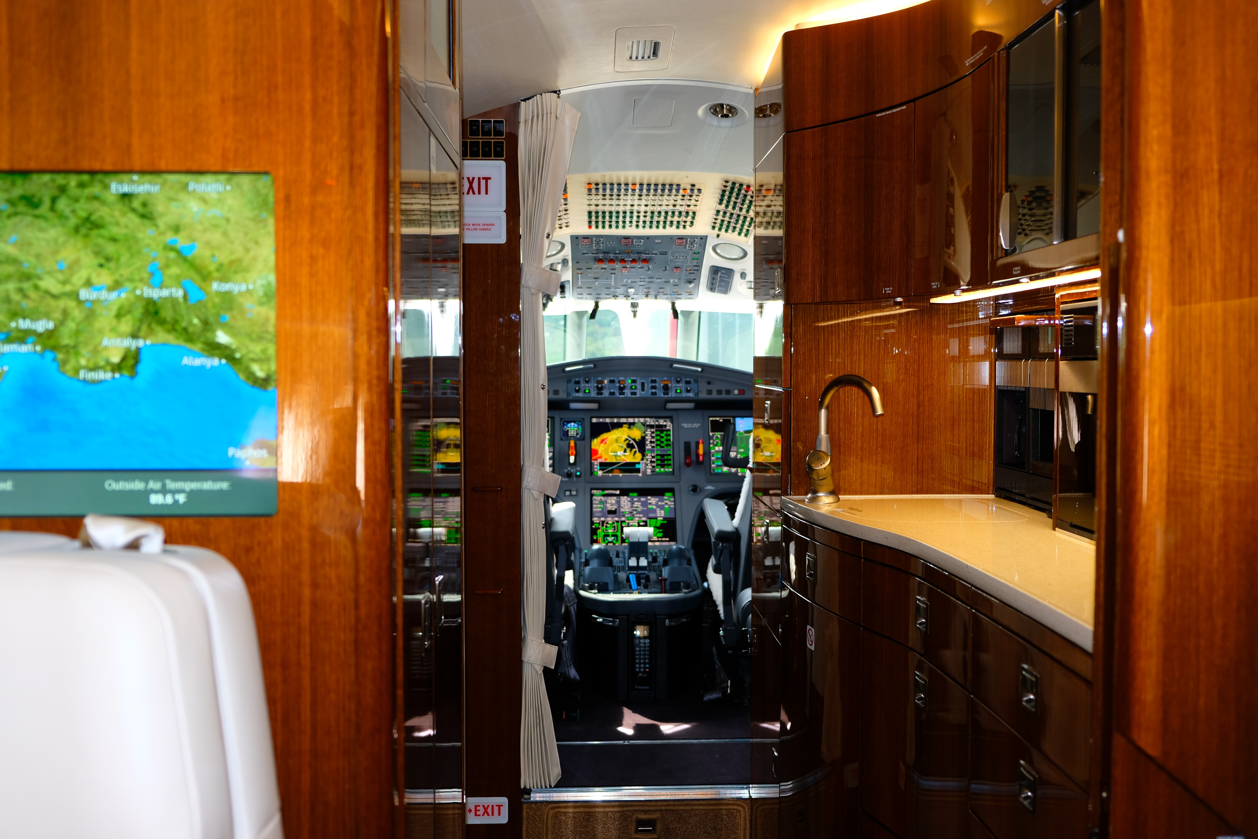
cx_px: 629
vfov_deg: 40.0
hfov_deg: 57.2
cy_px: 420
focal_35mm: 33
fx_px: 1153
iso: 200
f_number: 3.2
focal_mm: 22.3
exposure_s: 1/30
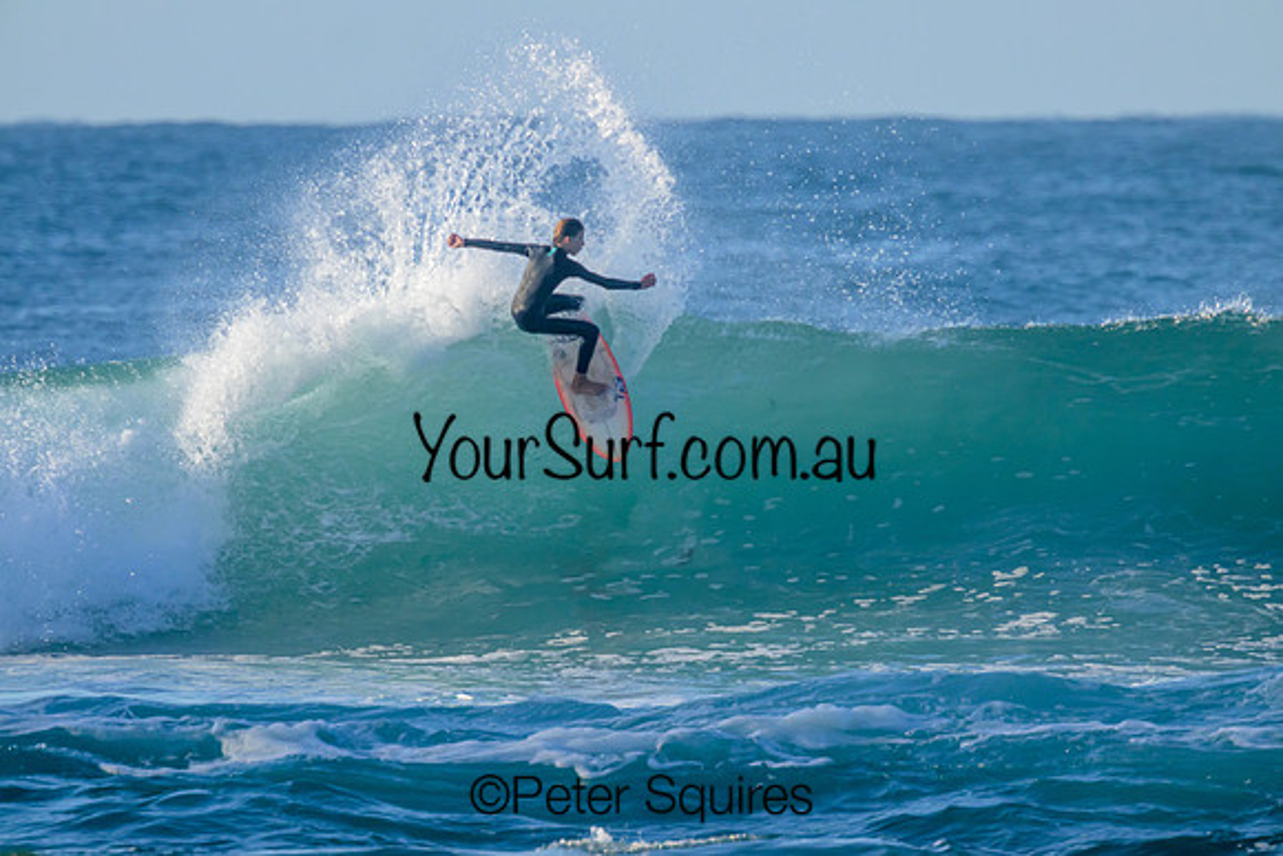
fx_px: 28516
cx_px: 642
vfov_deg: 1.7
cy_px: 428
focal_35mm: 800
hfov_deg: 2.6
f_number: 11
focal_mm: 800
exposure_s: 1/2000
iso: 2200
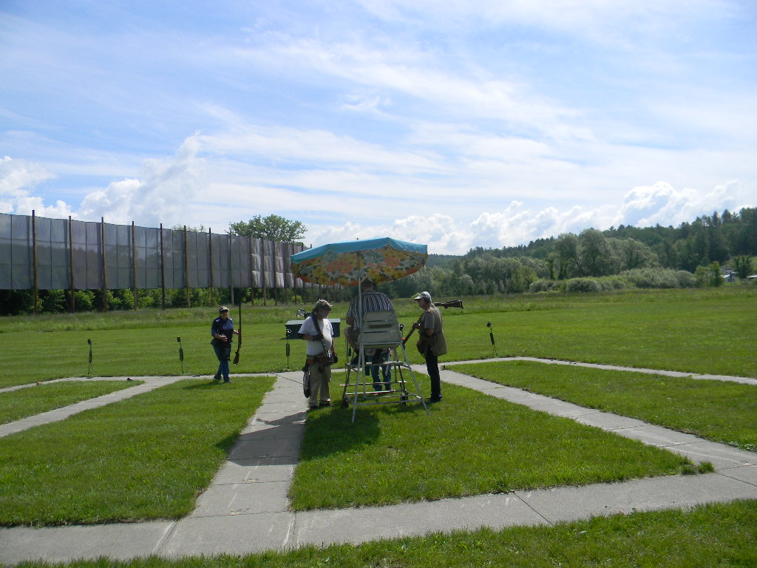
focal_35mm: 28
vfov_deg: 49.7
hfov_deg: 63.4
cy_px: 284
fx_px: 612
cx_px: 378
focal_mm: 5
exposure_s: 1/319
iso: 80
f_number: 7
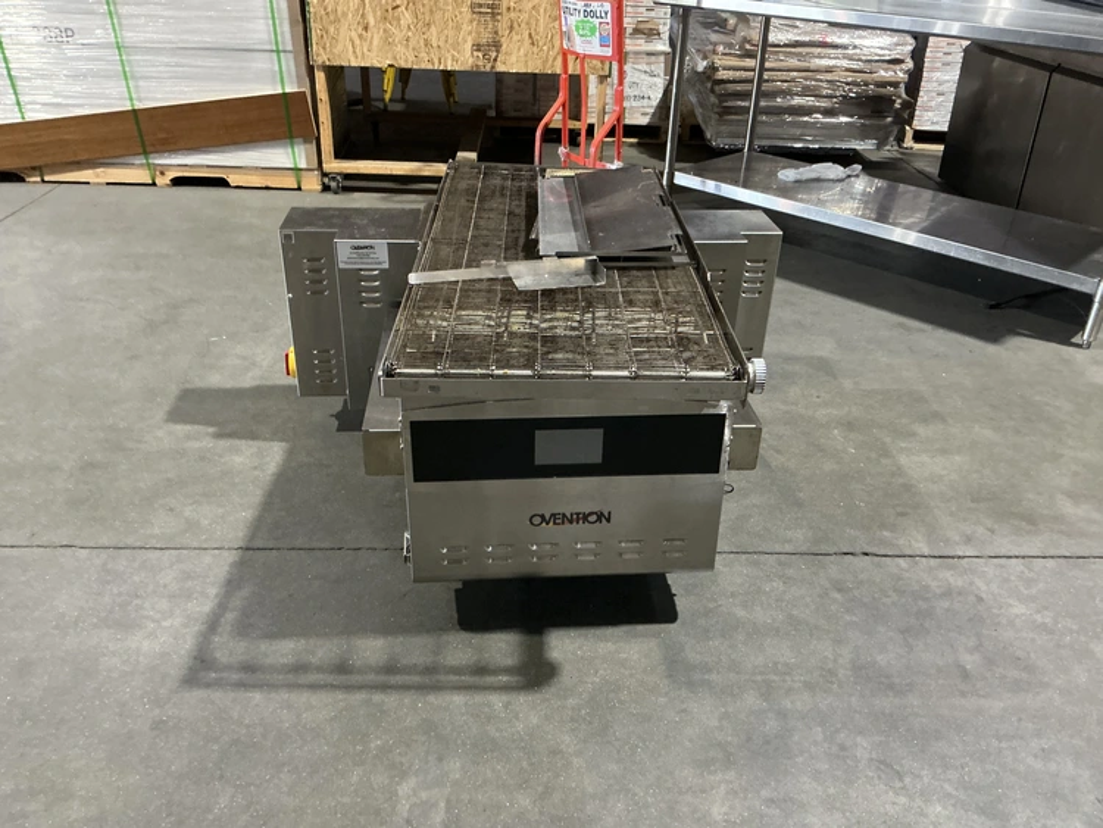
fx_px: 892
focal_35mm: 28
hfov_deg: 63.4
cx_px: 552
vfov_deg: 49.8
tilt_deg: -28.1
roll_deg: -2.5
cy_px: 414
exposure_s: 1/49
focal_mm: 3
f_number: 1.8
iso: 320
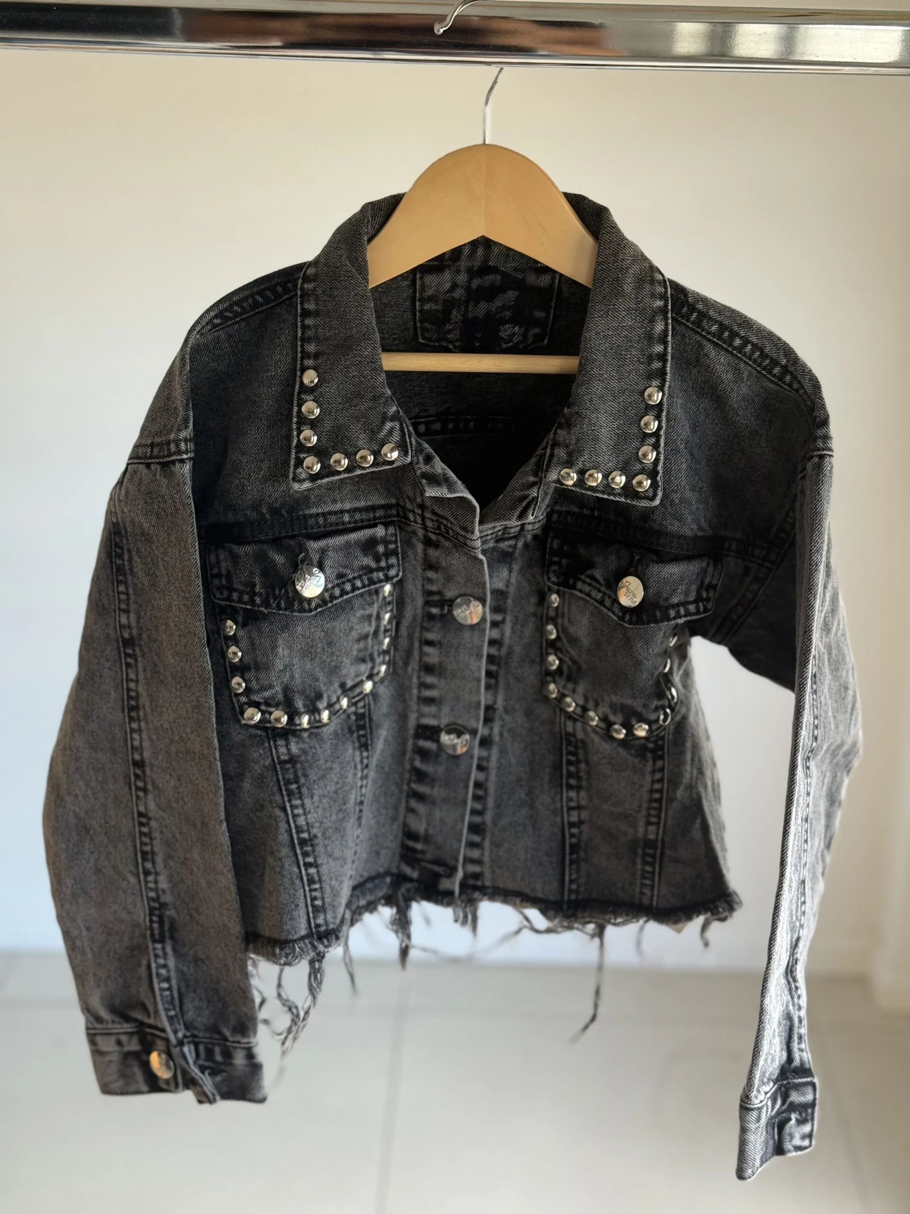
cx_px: 455
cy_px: 607
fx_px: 1682
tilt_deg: -20.1
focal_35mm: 48
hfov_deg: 30.3
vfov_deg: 39.7
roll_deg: -1.2
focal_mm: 6.76
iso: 100
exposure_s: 1/115
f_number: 1.78
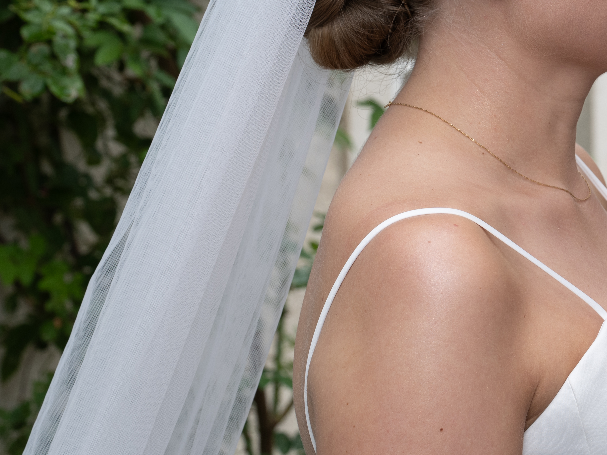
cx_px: 650
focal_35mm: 194
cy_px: 131
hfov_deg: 10.1
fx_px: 3402
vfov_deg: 7.6
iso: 100
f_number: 6.3
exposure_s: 1/160
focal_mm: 64
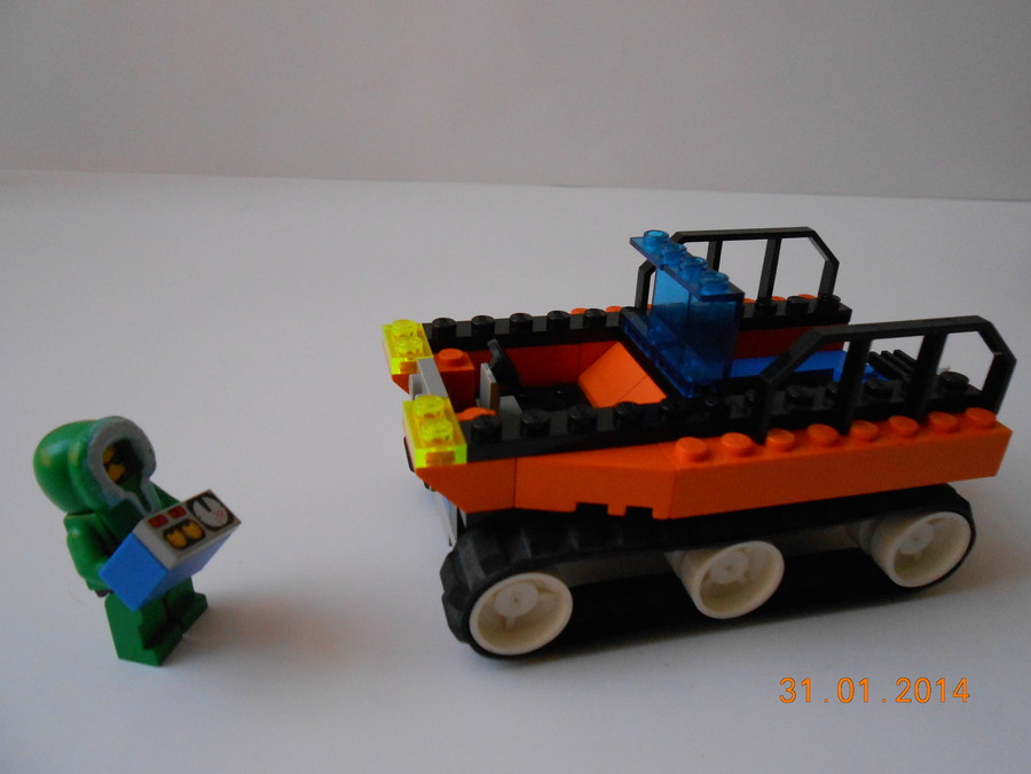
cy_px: 387
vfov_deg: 53.1
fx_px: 774
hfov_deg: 67.3
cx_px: 516
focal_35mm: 26
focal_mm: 4.6
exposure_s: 1/125
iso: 500
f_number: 3.5
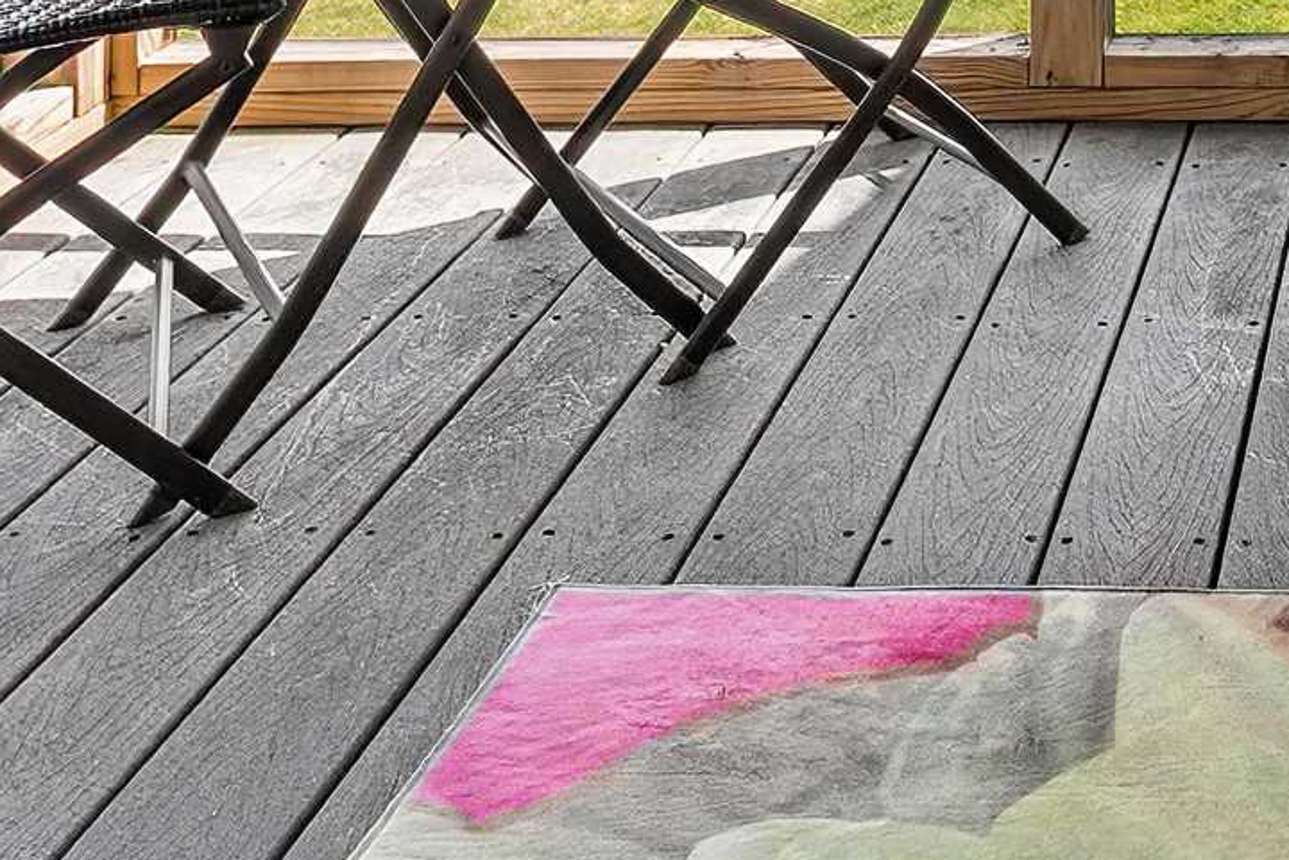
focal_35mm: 64
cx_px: 1402
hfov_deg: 28.6
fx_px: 2291
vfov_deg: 17.2
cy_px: -704
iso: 160
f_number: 9
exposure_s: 1/40
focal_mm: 10
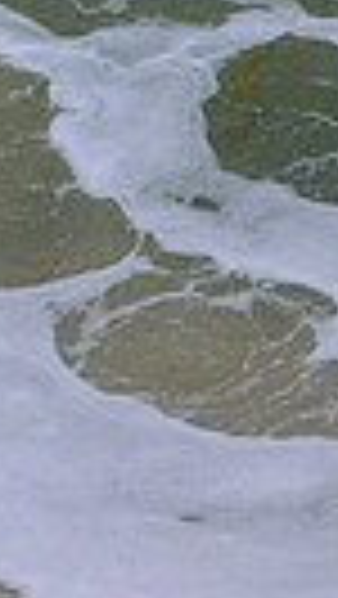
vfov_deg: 0.6
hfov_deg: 0.3
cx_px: -892
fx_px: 58221
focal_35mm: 3661
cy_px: -182
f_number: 11
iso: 4000
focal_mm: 800
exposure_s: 1/3200
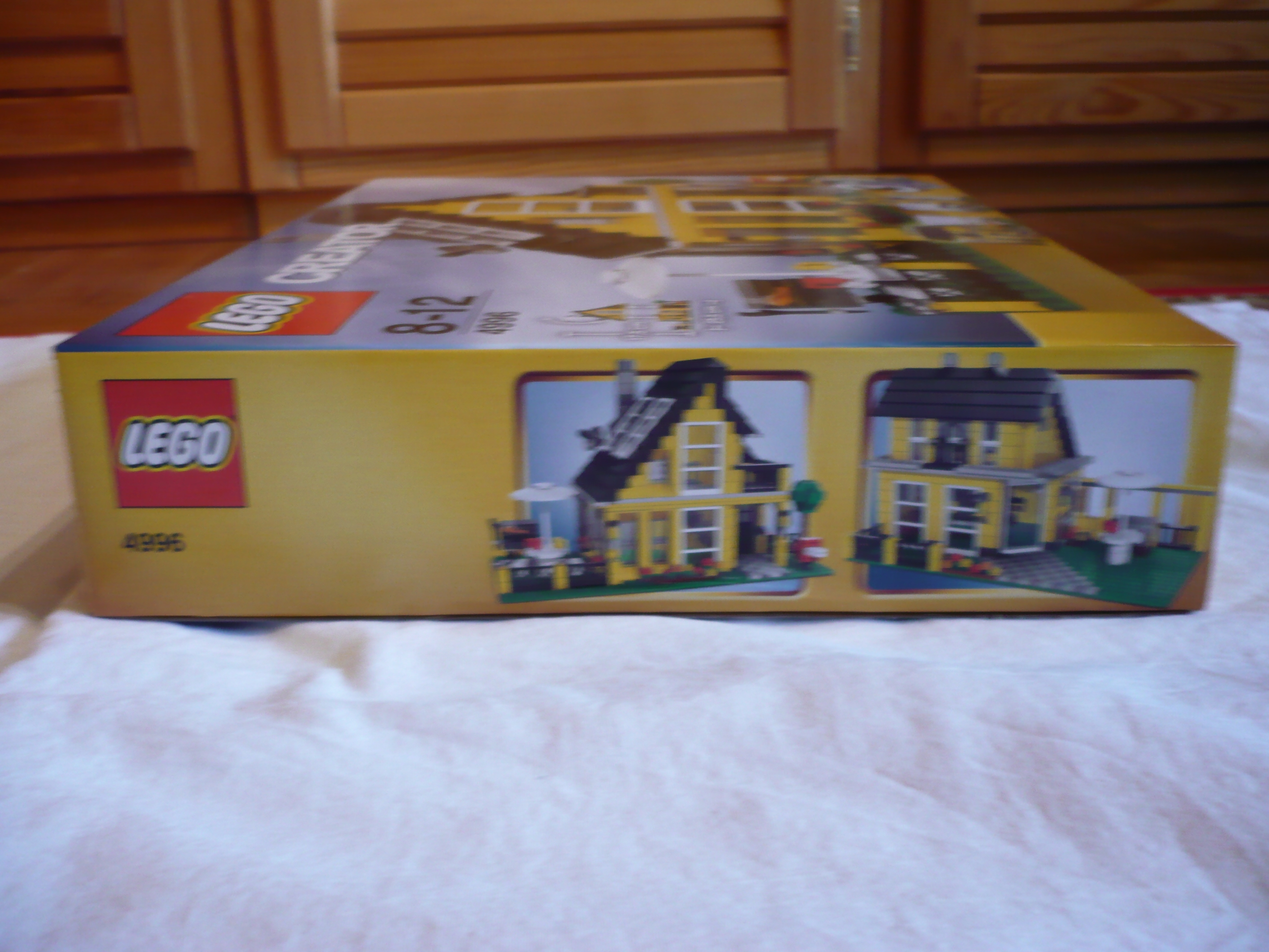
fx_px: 1283
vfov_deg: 40.7
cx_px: 634
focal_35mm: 35
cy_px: 476
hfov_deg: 52.6
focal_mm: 5.8
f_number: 2.8
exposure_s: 1/10
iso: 200
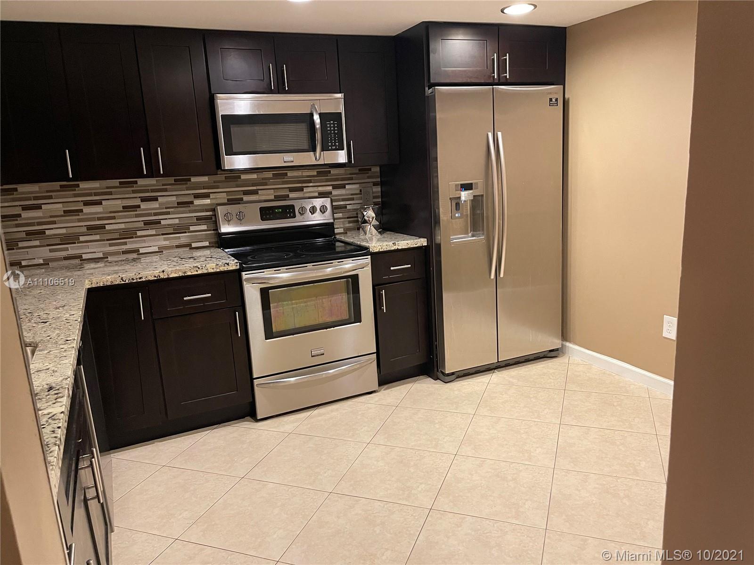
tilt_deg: -13.2
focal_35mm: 26
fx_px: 566
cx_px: 377
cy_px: 282
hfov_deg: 67.3
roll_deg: +3.2
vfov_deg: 53.1
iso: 500
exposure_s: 1/60
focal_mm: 5.1
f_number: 1.6
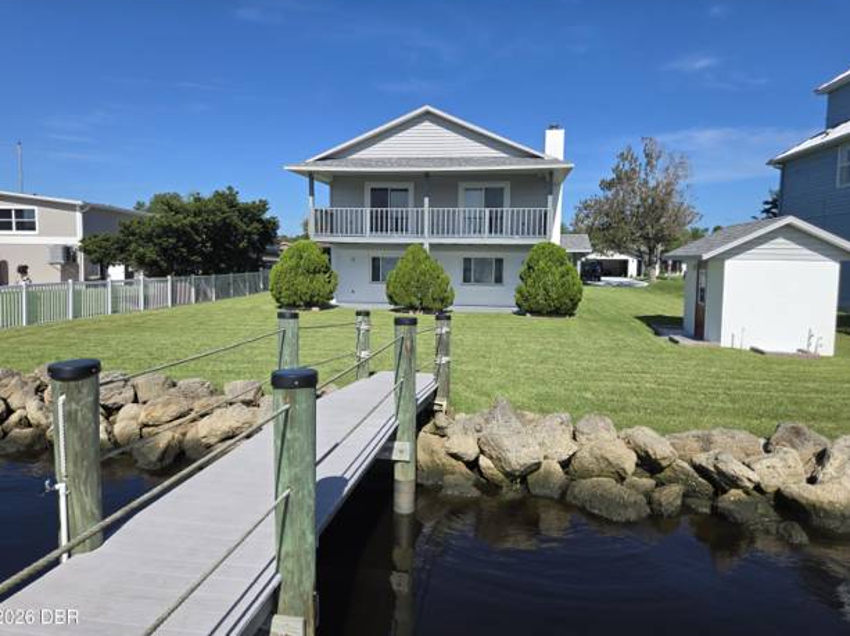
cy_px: 314
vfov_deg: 56.8
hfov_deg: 71.6
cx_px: 422
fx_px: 589
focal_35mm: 24
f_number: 1.8
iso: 25
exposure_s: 1/2417
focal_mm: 5.4
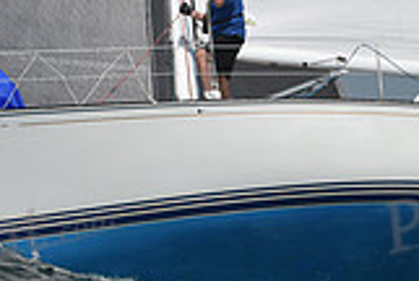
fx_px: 8384
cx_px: 252
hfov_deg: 2.9
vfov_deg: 1.9
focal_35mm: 719
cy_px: 87
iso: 320
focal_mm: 200
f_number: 9
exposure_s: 1/1600
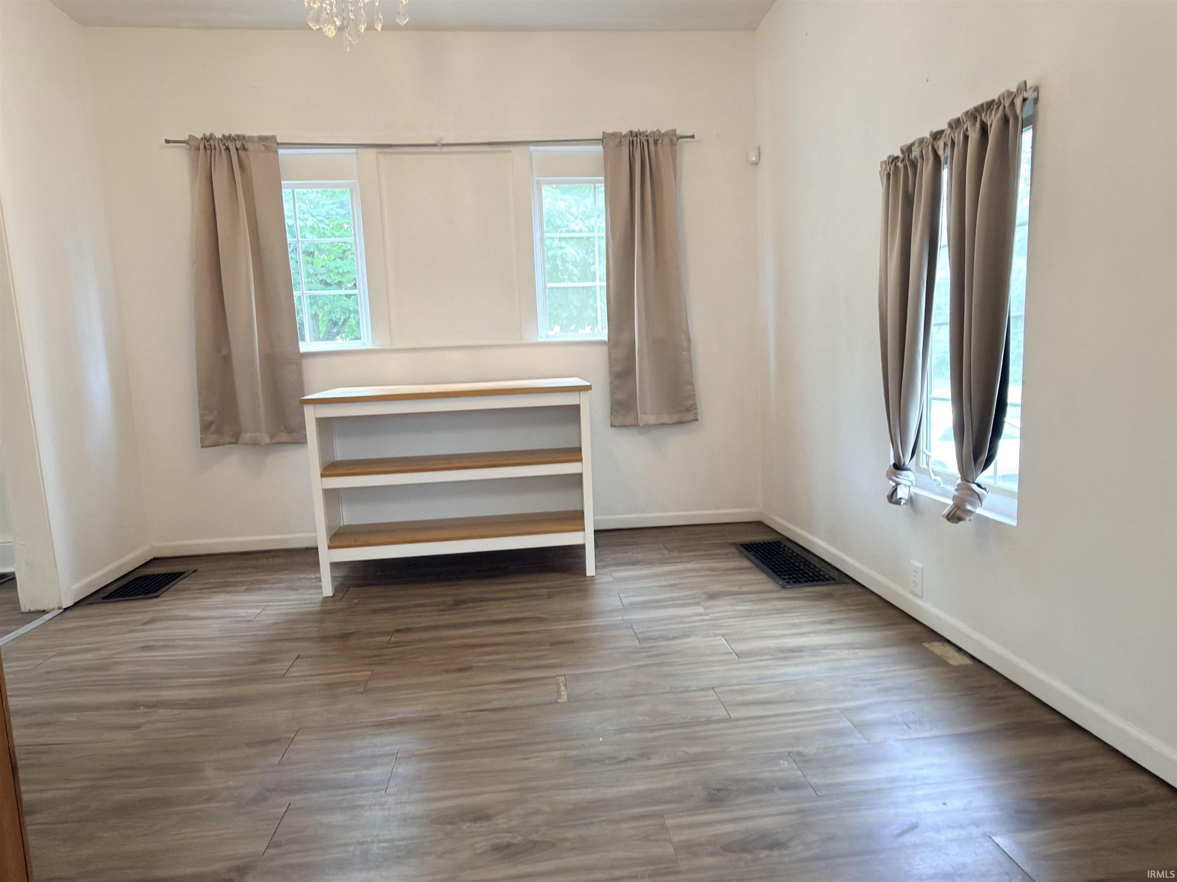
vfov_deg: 66.0
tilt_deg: -6.4
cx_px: 588
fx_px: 680
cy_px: 441
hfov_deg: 81.7
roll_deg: +3.0
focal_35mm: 20
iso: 100
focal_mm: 2.22
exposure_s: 1/30
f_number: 2.2
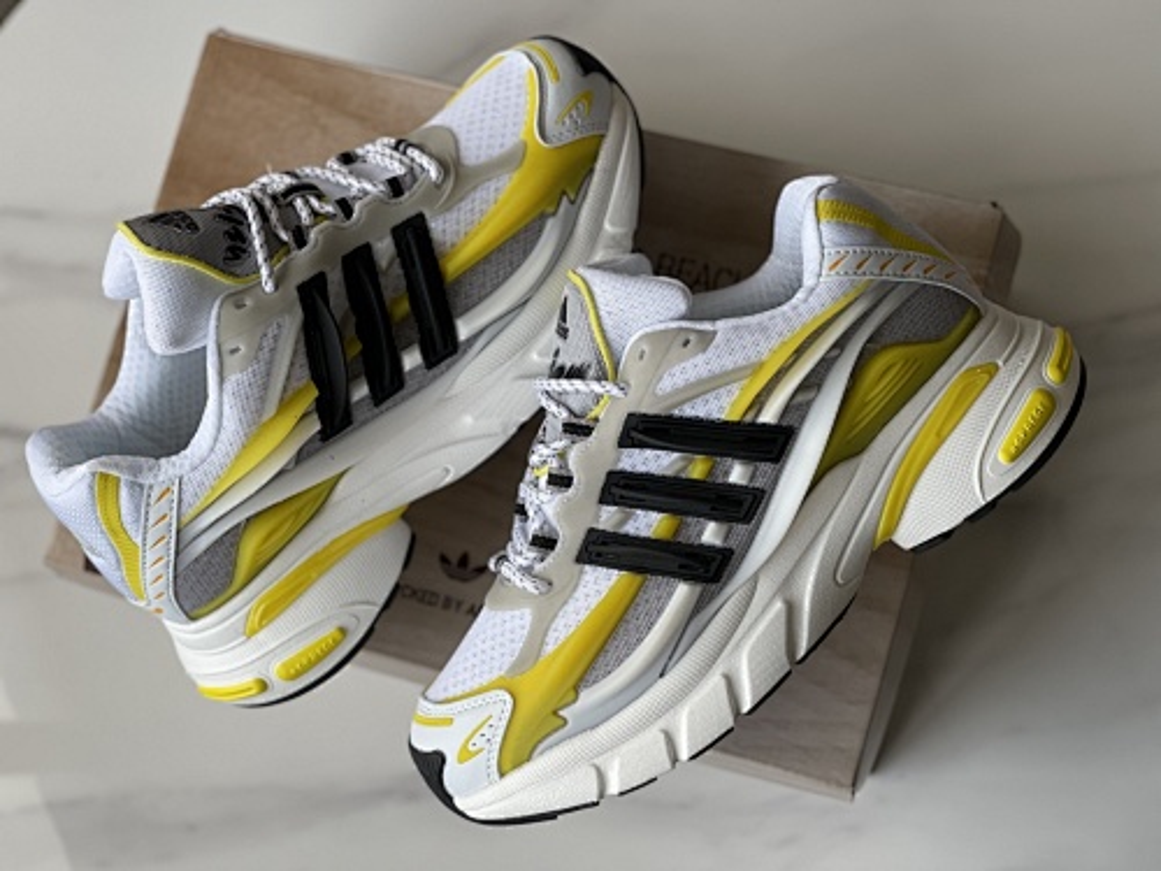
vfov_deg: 22.9
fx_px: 2147
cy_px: 436
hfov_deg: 30.3
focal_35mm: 64
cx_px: 580
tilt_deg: -76.9
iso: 64
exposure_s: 1/121
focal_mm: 7.5
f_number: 2.2
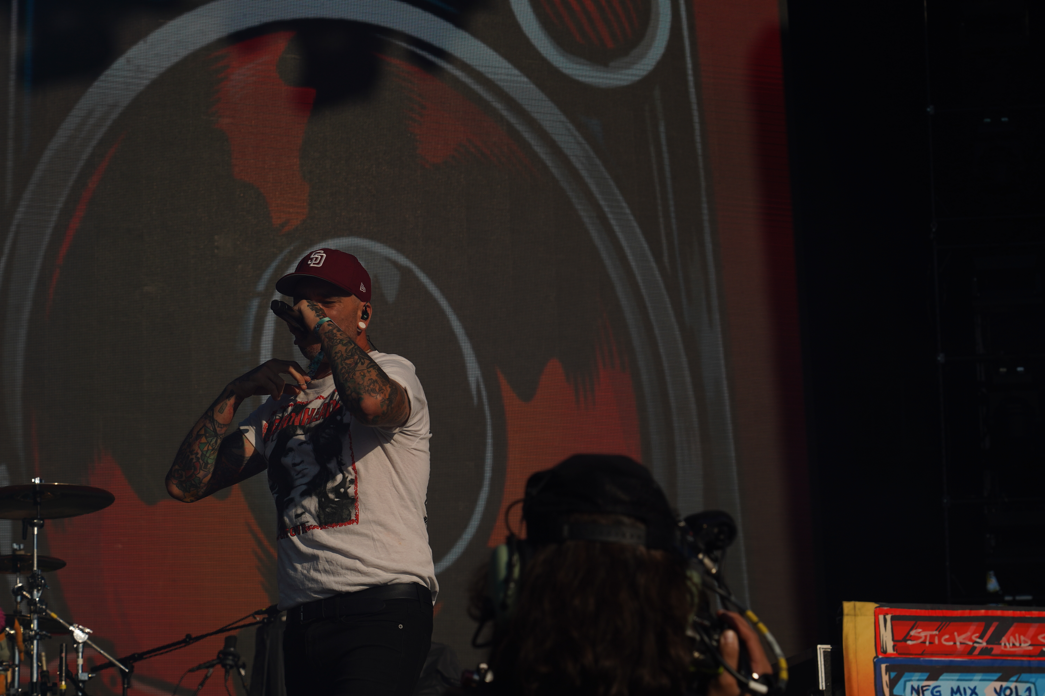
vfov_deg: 13.0
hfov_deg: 19.5
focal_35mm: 105
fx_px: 3048
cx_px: 522
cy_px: 348
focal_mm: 105
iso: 100
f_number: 8
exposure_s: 1/1250
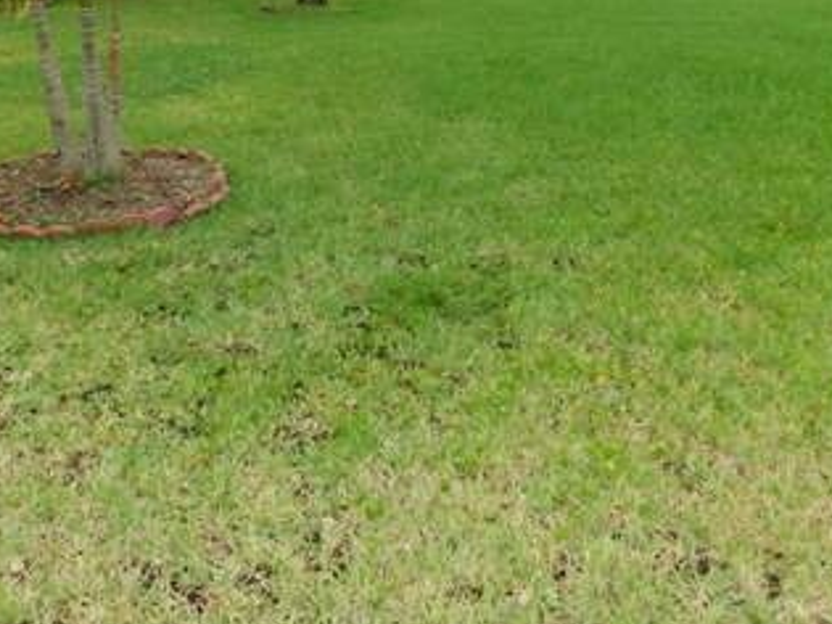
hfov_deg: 52.6
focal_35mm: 35
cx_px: 399
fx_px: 841
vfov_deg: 39.7
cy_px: 168
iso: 125
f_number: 3
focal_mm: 4
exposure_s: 1/400
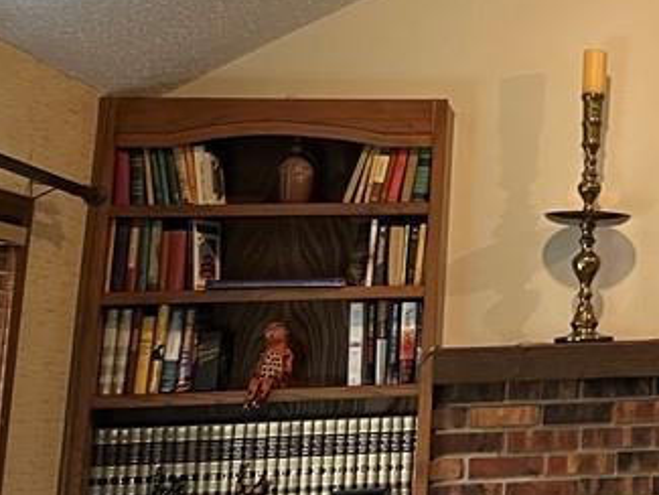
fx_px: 1562
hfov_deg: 20.4
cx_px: 990
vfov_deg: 17.5
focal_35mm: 82
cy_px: -12
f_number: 1.5
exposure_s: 1/60
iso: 200
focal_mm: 5.7
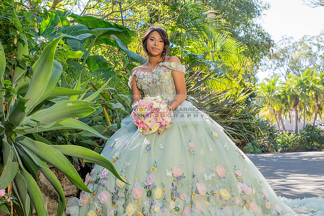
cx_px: 206
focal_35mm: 66
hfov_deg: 30.5
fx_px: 590
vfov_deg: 20.8
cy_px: 109
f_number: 5
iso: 200
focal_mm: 37
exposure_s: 1/200
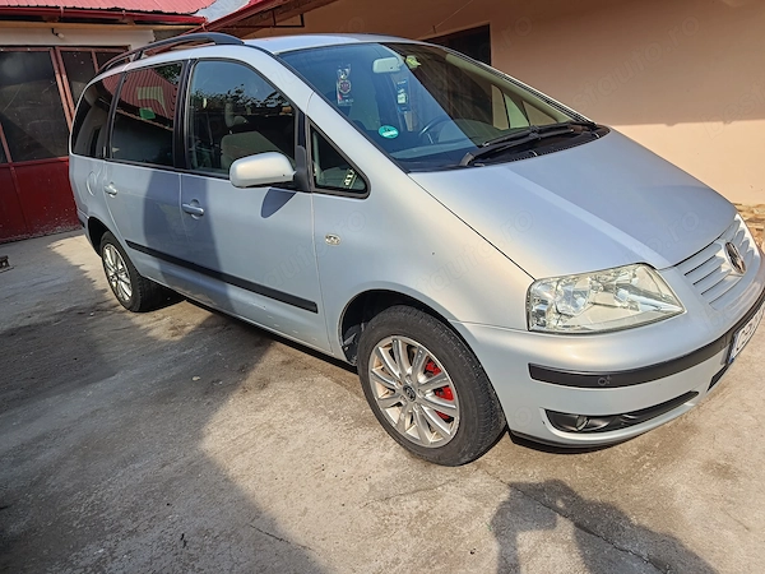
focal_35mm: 24
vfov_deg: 56.8
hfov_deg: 71.6
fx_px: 530
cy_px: 287
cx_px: 382
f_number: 1.7
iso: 50
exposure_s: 1/422
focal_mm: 5.24
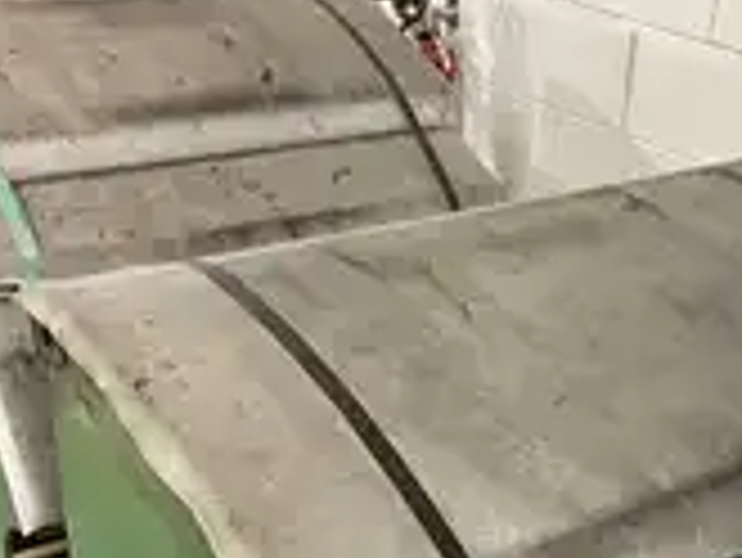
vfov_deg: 22.0
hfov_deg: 30.5
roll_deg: -2.5
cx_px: 486
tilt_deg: -34.1
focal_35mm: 63
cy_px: 616
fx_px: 1351
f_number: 1.8
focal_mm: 4.25
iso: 500
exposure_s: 1/40
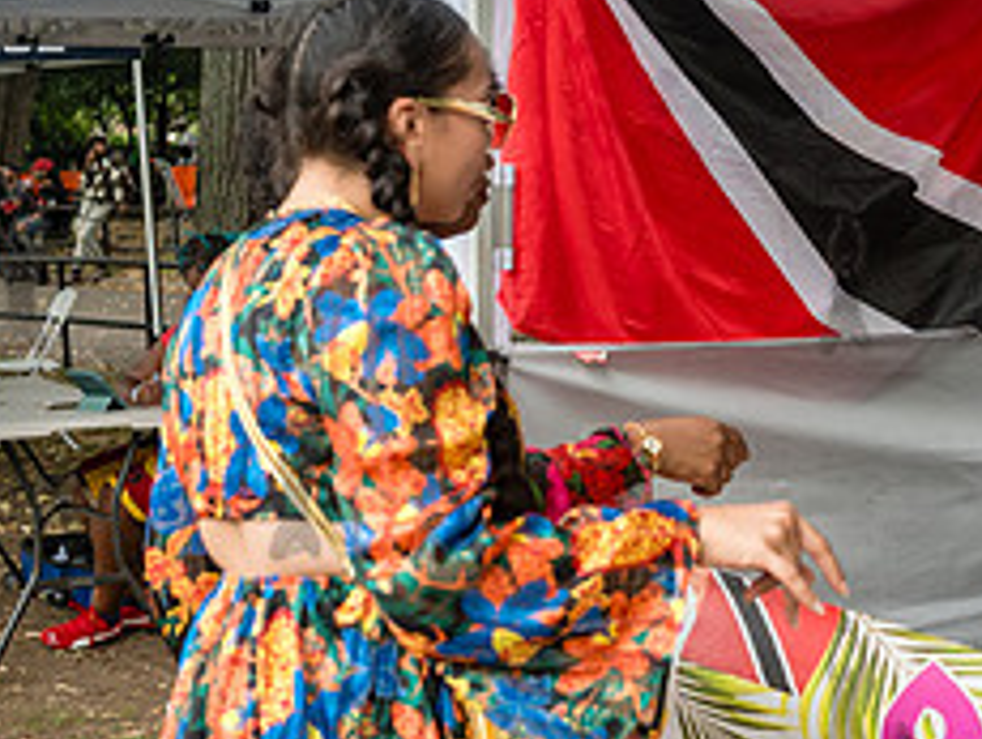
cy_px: 278
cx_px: 841
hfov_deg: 20.7
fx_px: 2641
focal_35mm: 93
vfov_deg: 15.9
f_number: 4
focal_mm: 38
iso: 500
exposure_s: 1/500
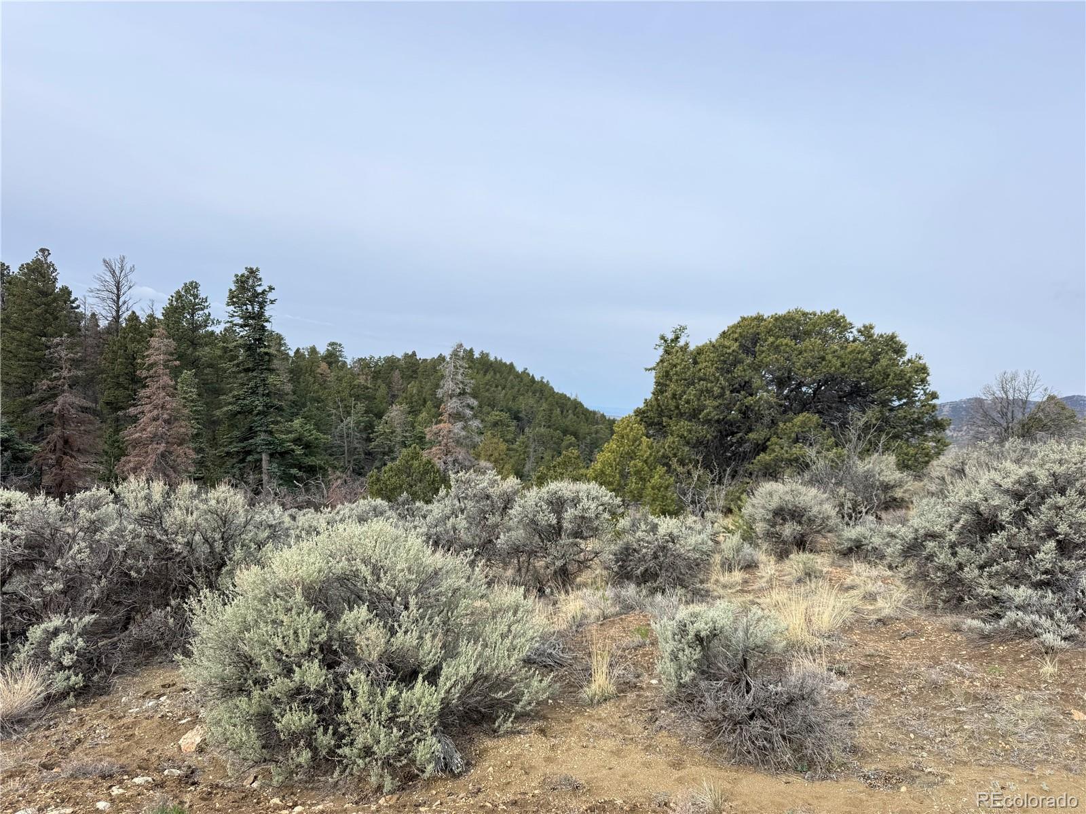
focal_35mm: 24
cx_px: 543
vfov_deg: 56.8
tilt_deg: +1.2
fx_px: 753
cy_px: 407
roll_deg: -2.8
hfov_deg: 71.6
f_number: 1.78
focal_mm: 6.76
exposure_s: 1/1770
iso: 80
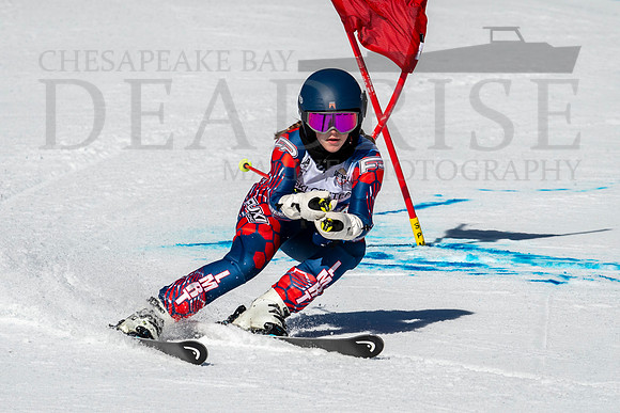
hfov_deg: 2.4
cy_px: 186
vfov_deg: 1.6
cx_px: 299
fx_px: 14907
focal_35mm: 865
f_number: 8
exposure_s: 1/2000
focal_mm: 400
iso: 200
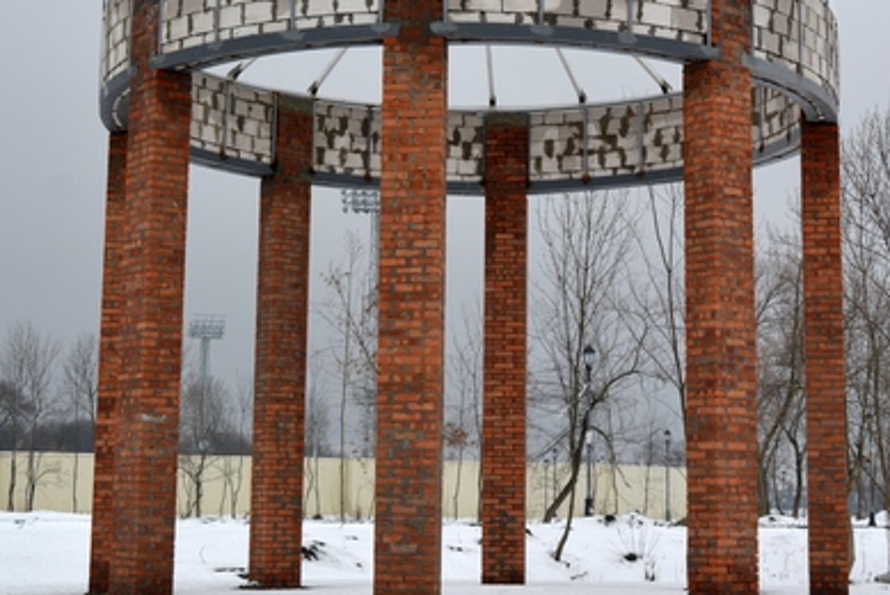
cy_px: 207
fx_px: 1831
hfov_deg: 27.3
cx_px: 533
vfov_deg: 18.4
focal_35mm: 74
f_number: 8
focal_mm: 30
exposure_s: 1/250
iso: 180
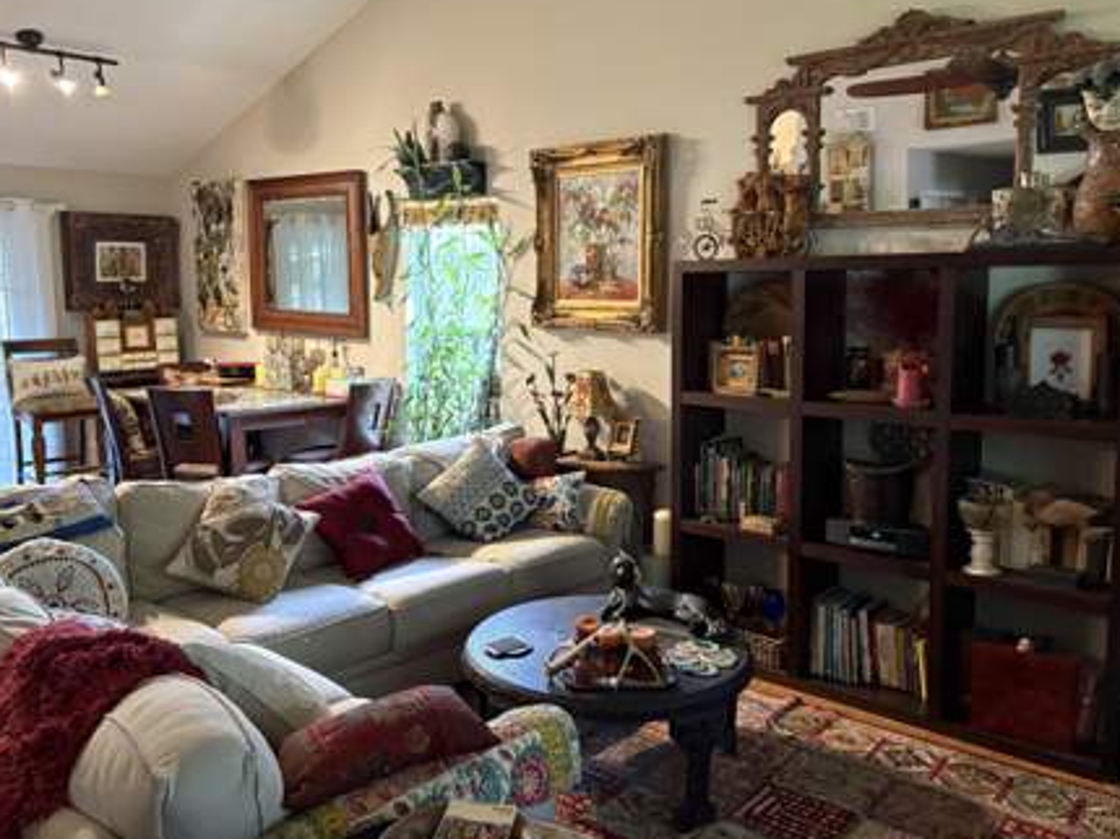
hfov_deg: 61.7
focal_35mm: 29
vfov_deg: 48.1
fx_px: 938
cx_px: 555
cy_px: 387
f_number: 1.6
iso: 500
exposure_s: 1/40
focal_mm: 5.96
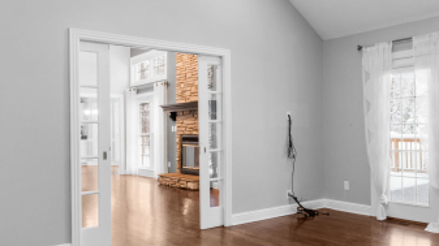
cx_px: 289
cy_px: 129
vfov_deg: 32.1
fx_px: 427
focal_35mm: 37
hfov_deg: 53.4
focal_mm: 10.5
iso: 400
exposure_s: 1/1.67
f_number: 10
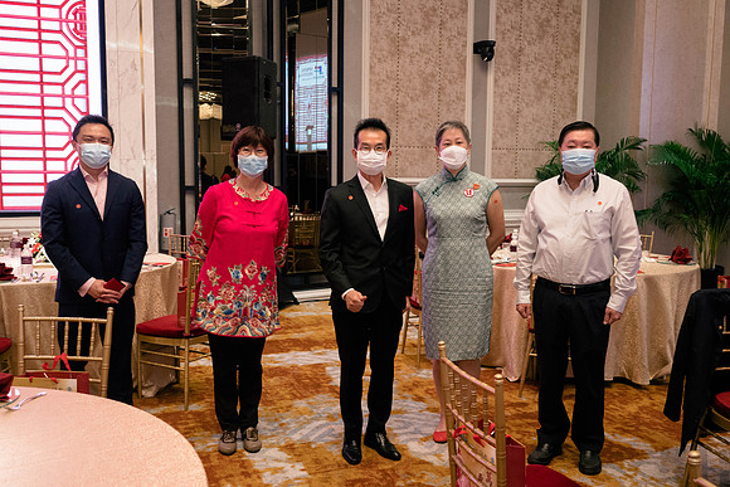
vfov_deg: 38.6
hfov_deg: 55.3
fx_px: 696
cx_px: 365
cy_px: 244
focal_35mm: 34
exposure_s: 1/60
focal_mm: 16
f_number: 2.8
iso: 1000
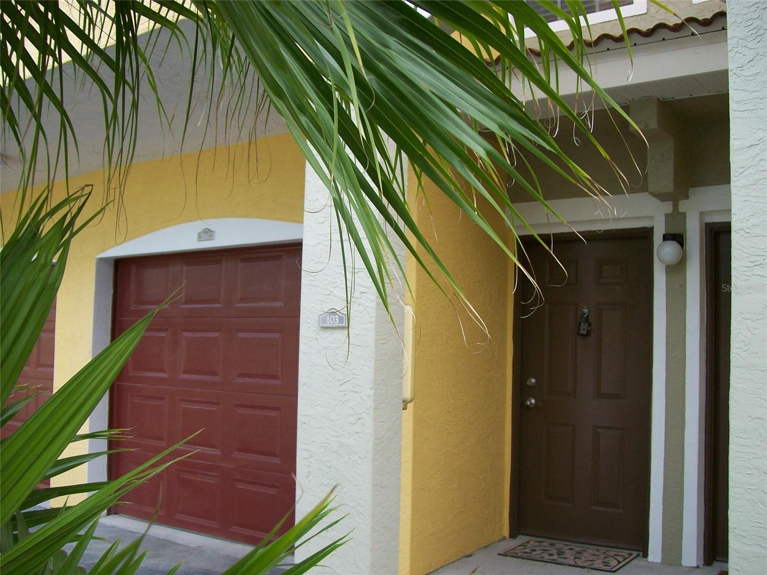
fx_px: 798
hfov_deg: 51.4
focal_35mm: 36
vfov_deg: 39.7
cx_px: 384
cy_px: 288
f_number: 2.7
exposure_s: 1/237
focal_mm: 6
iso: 80
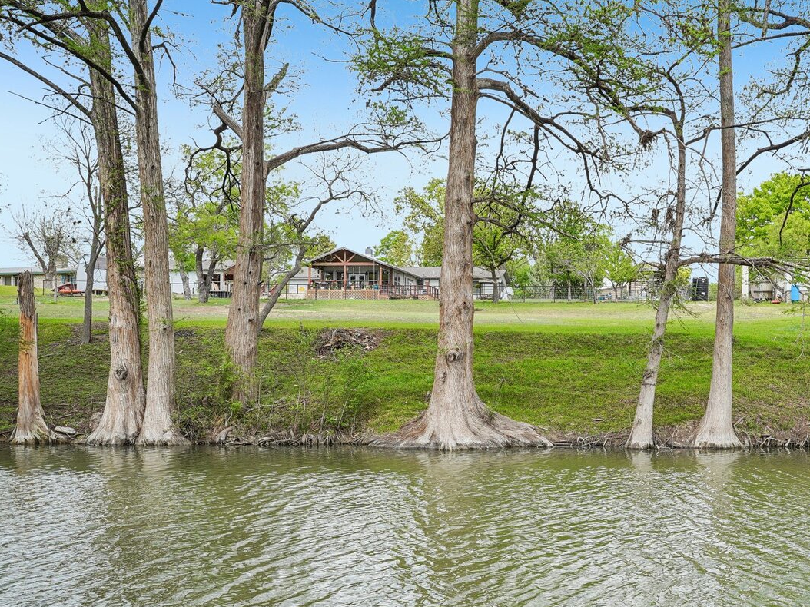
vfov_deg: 41.5
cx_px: 595
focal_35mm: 34
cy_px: 376
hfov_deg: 51.9
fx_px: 795
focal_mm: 23
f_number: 8
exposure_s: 1/125
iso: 100
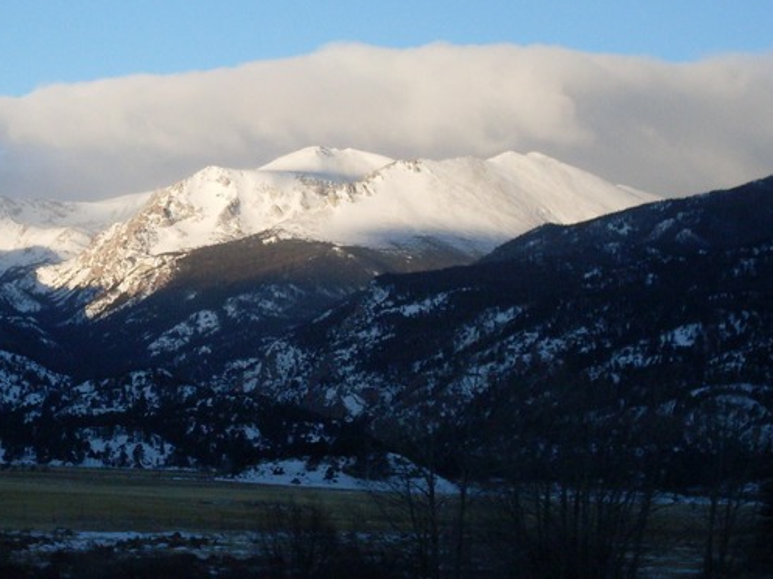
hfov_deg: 13.7
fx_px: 3191
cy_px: 191
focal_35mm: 143
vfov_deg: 10.4
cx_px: 110
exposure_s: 1/500
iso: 80
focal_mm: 11.7
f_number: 3.7
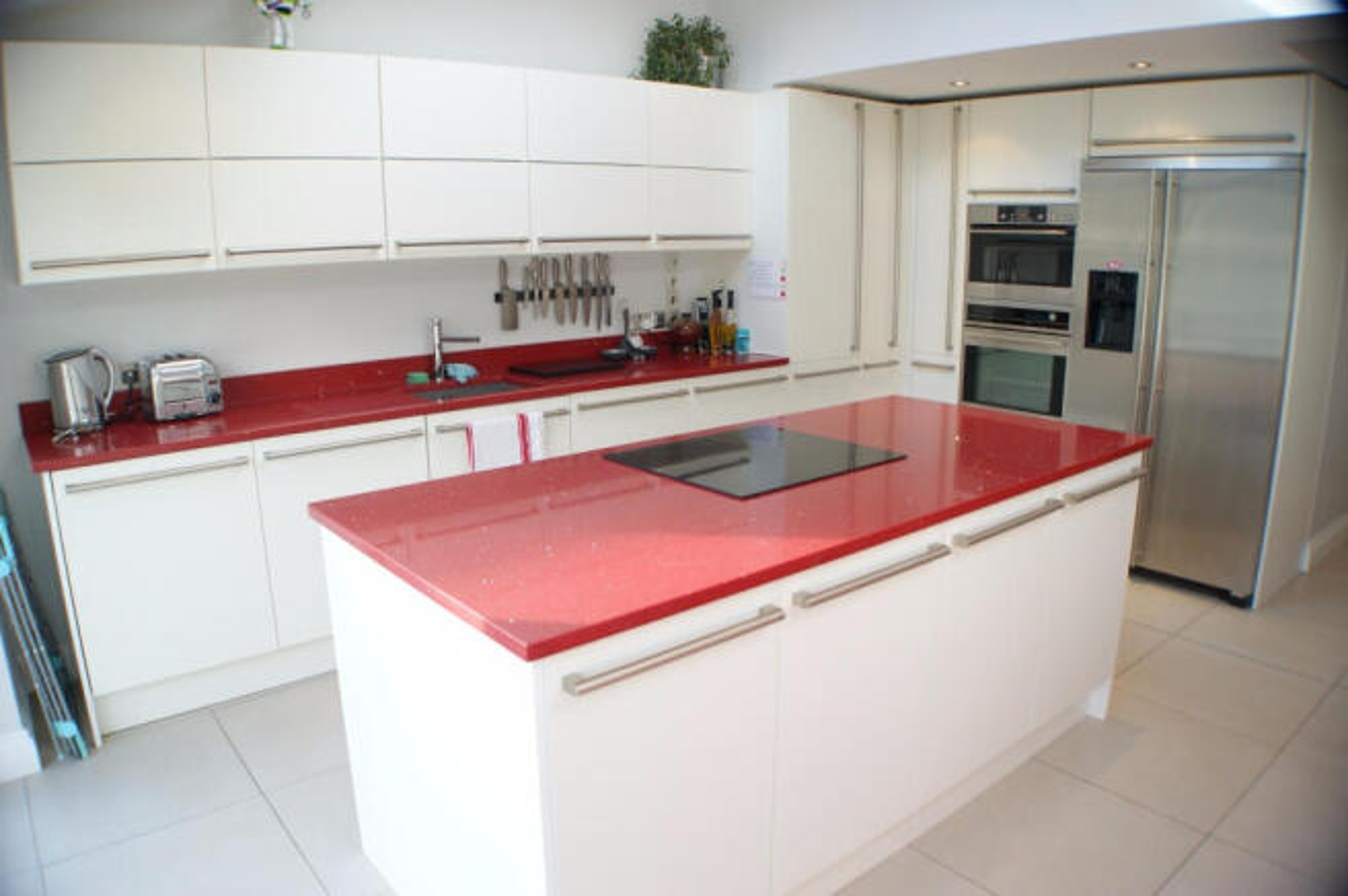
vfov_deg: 43.5
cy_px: 448
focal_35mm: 30
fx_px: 1122
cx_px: 674
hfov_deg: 62.0
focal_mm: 20
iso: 100
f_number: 3.5
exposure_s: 1/30
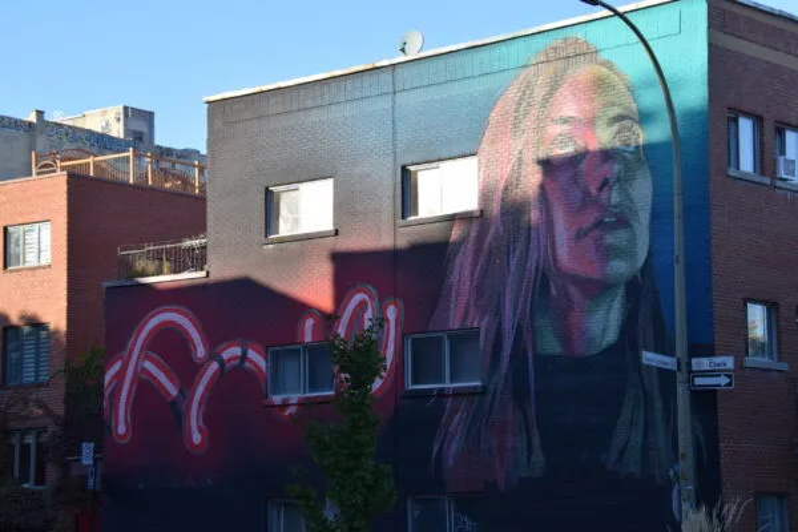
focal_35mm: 87
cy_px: 266
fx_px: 1928
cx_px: 399
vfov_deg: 15.7
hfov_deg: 23.4
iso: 320
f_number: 5.6
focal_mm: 58
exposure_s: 1/500
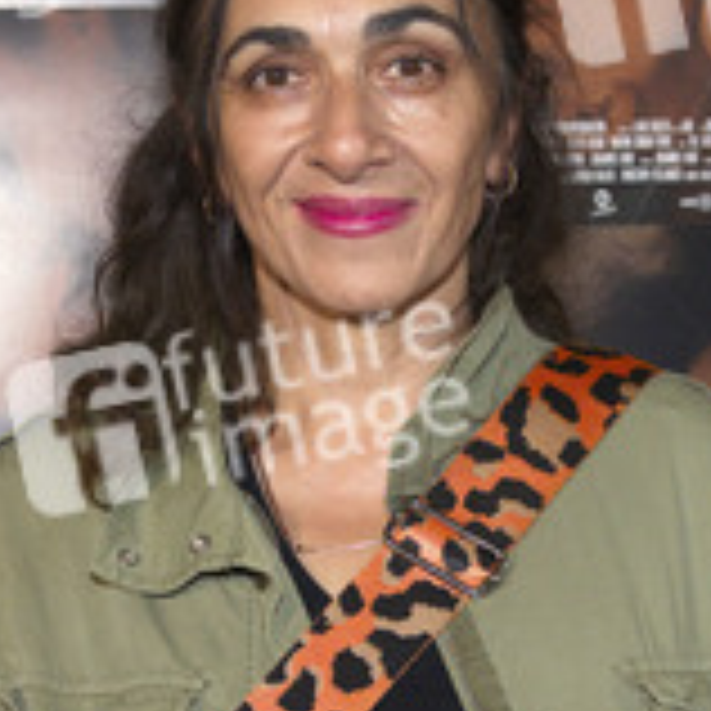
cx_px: 369
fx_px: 1603
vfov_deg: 24.3
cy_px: 634
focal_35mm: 69
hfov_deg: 25.0
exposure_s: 1/160
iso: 1250
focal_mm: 32
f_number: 4.5
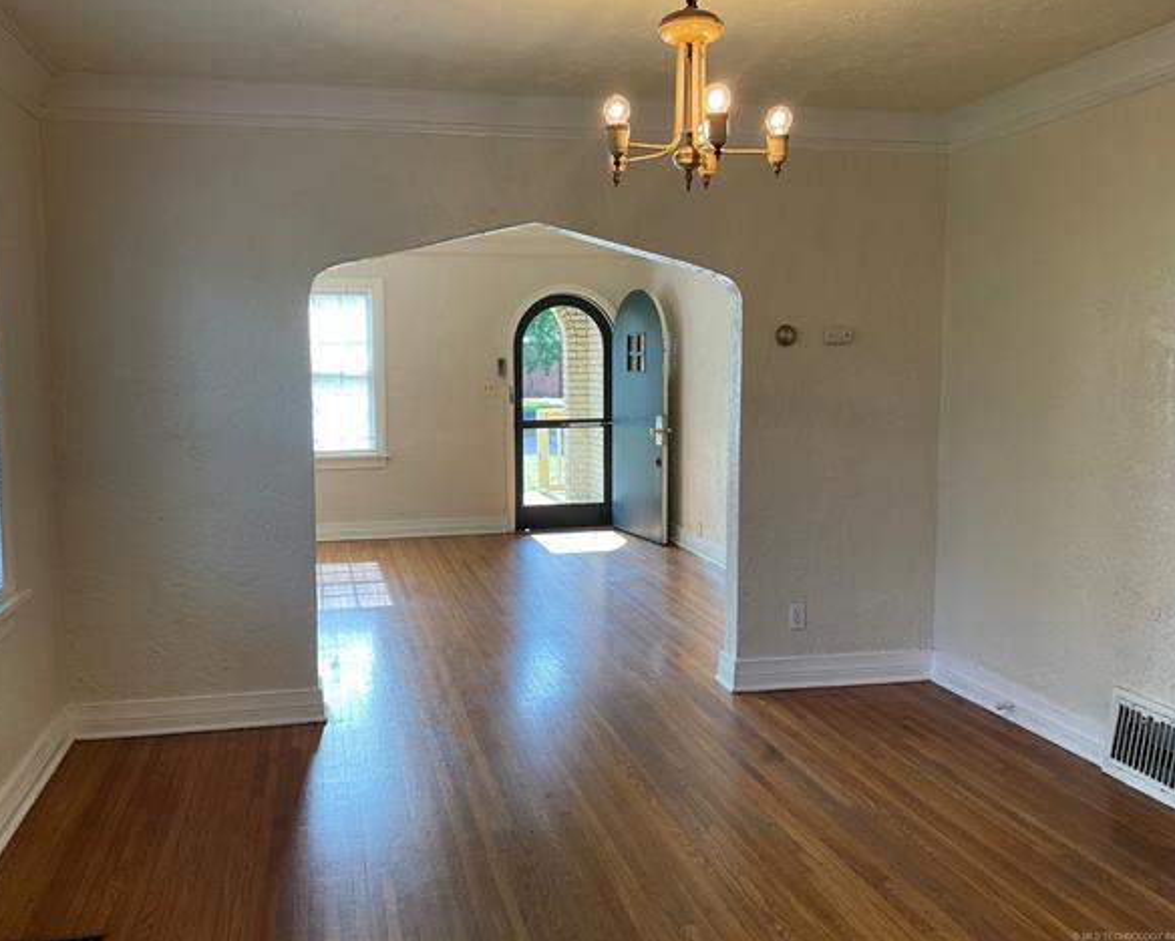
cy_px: 460
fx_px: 1079
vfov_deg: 47.2
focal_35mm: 31
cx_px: 565
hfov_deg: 57.1
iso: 50
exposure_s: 1/120
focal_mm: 3
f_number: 1.8
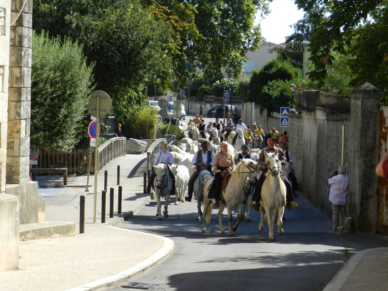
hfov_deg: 19.6
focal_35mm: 100
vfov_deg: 14.8
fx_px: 1121
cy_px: 146
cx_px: 194
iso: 160
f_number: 4.6
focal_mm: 17.7
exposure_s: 1/640
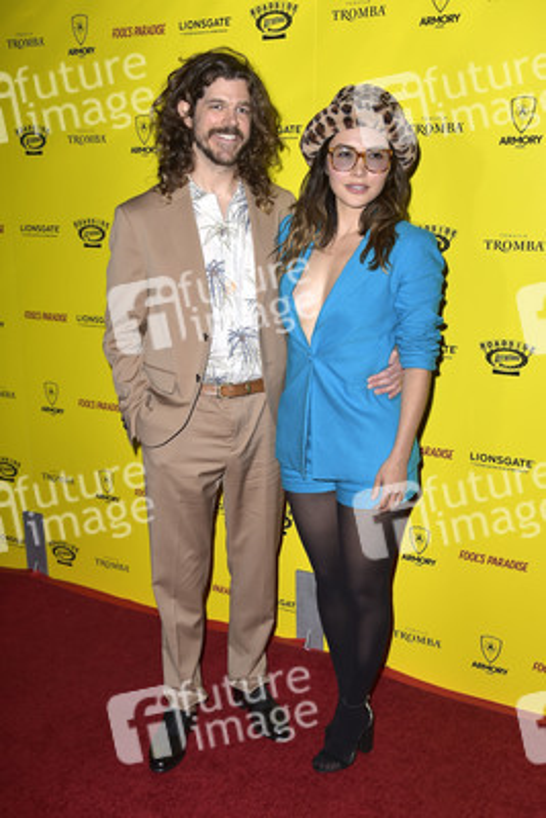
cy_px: 409
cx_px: 273
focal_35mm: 38
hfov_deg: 35.1
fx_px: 864
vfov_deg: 50.7
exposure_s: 1/250
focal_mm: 38
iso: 250
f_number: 6.3
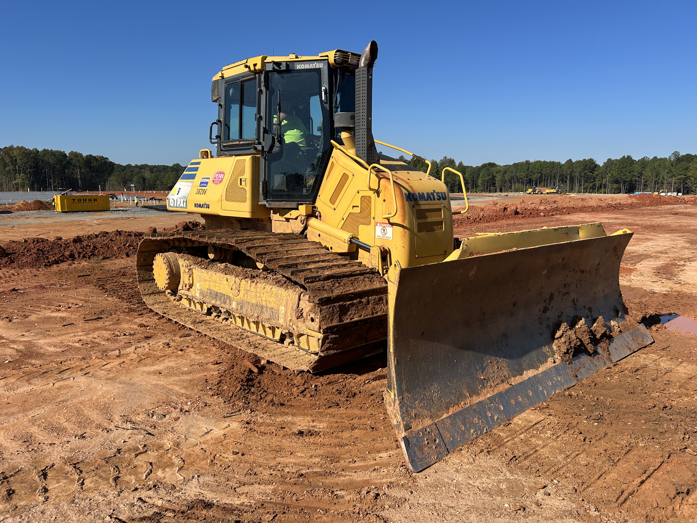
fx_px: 524
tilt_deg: -9.2
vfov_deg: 53.1
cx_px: 348
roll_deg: -0.2
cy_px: 262
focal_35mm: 26
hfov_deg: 67.3
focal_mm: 5.7
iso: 50
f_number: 1.5
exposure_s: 1/4274
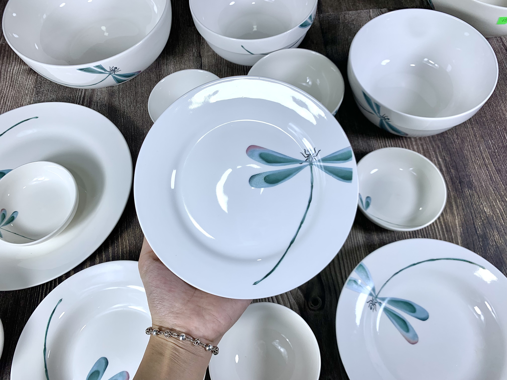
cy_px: 190
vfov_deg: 53.1
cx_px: 254
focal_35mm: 26
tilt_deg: -64.7
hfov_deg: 67.3
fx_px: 381
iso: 25
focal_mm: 4.25
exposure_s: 1/298
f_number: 1.8
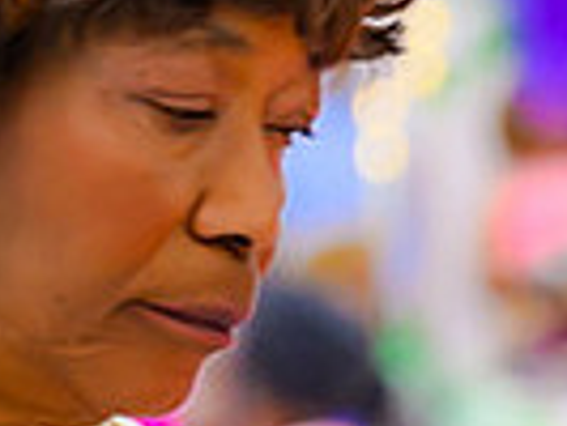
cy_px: 428
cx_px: 1100
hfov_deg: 4.5
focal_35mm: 439
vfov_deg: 3.4
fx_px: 7197
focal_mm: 70
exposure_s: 1/100
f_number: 2.8
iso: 1100
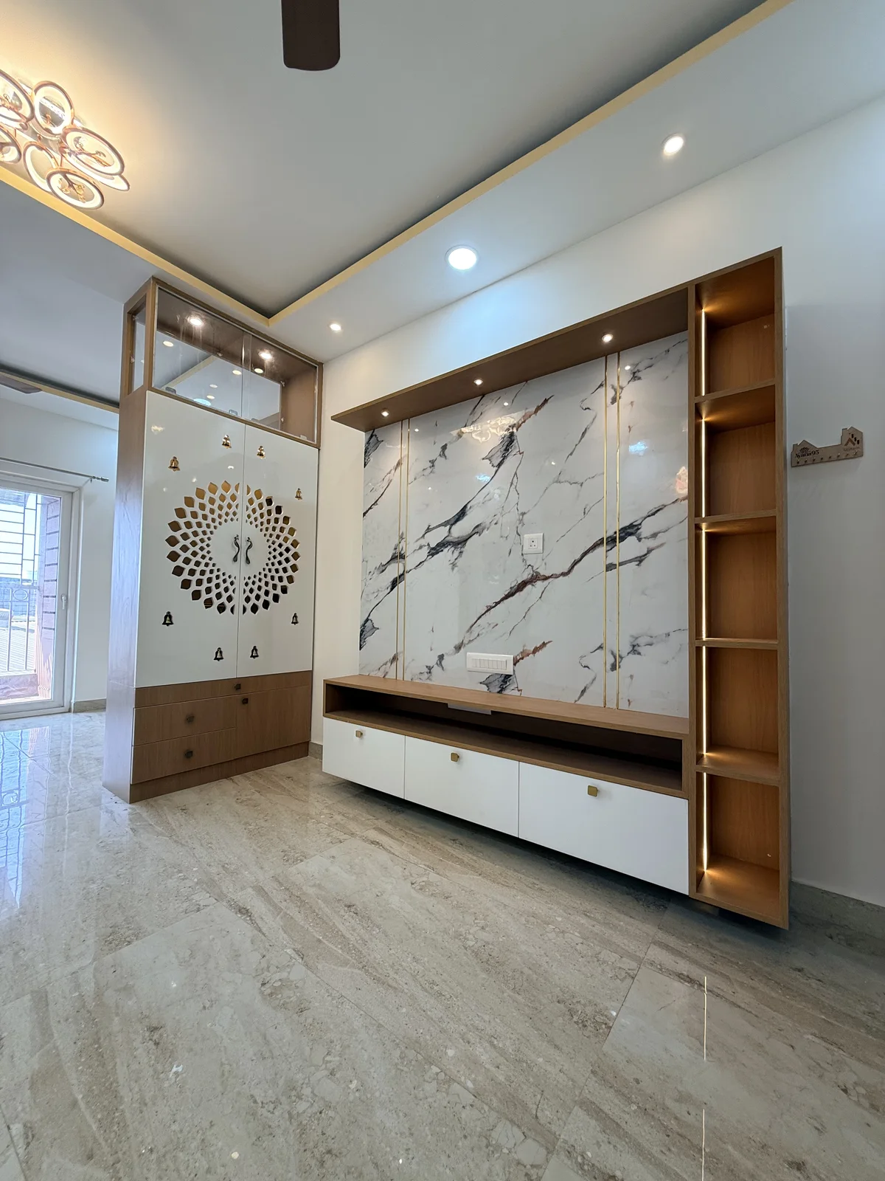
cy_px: 590
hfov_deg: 85.7
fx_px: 477
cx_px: 442
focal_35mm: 14
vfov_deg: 102.1
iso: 80
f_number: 2.2
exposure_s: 1/100
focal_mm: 2.22
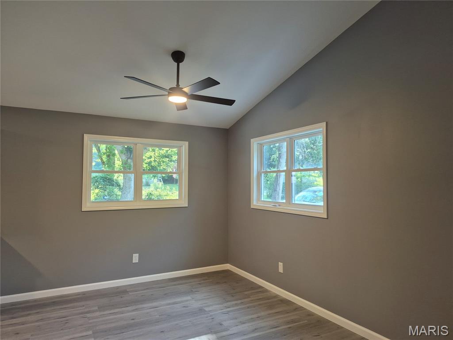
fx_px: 301
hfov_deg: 73.9
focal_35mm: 23
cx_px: 226
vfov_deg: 58.9
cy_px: 170
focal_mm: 5.4
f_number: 1.8
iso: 200
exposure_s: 1/120
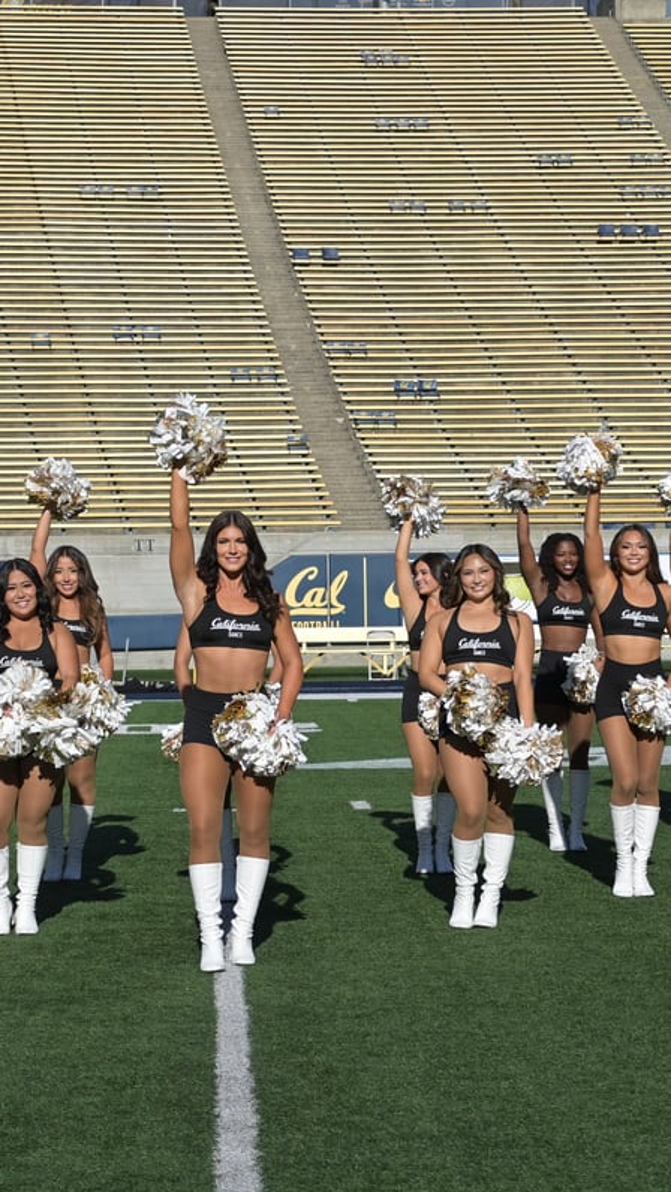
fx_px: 2846
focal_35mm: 90
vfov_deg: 23.7
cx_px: 204
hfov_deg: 13.4
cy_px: 597
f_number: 4.5
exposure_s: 1/3200
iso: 200
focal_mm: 38
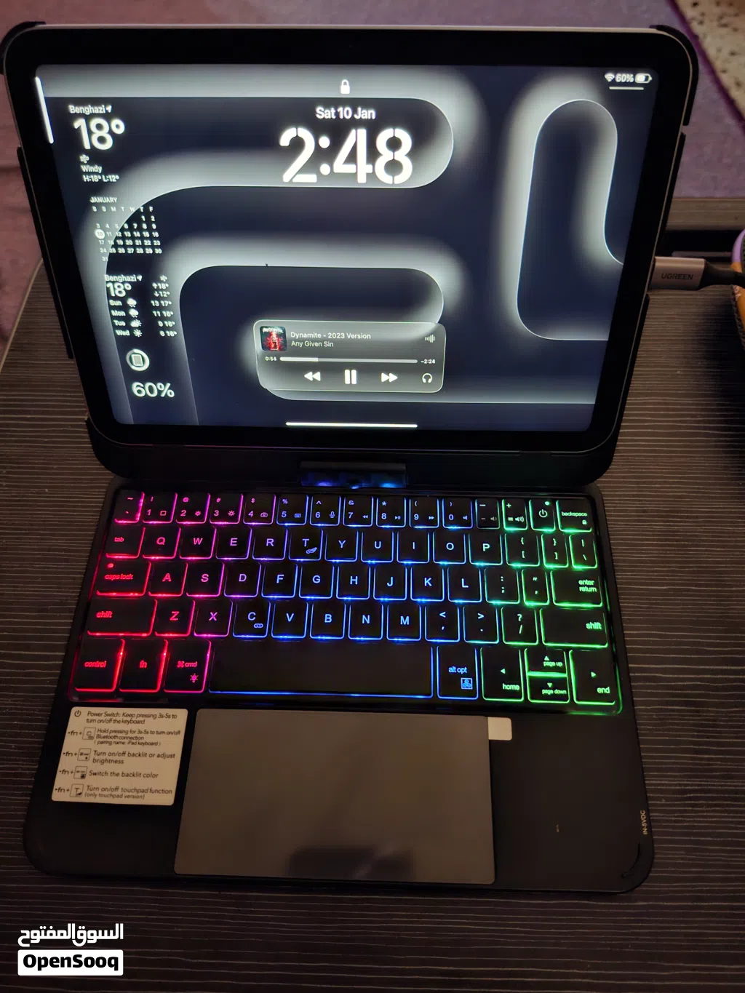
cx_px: 372
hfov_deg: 58.9
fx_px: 660
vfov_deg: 73.9
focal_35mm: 23
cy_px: 496
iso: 1250
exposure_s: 1/8
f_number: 1.8
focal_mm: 5.54
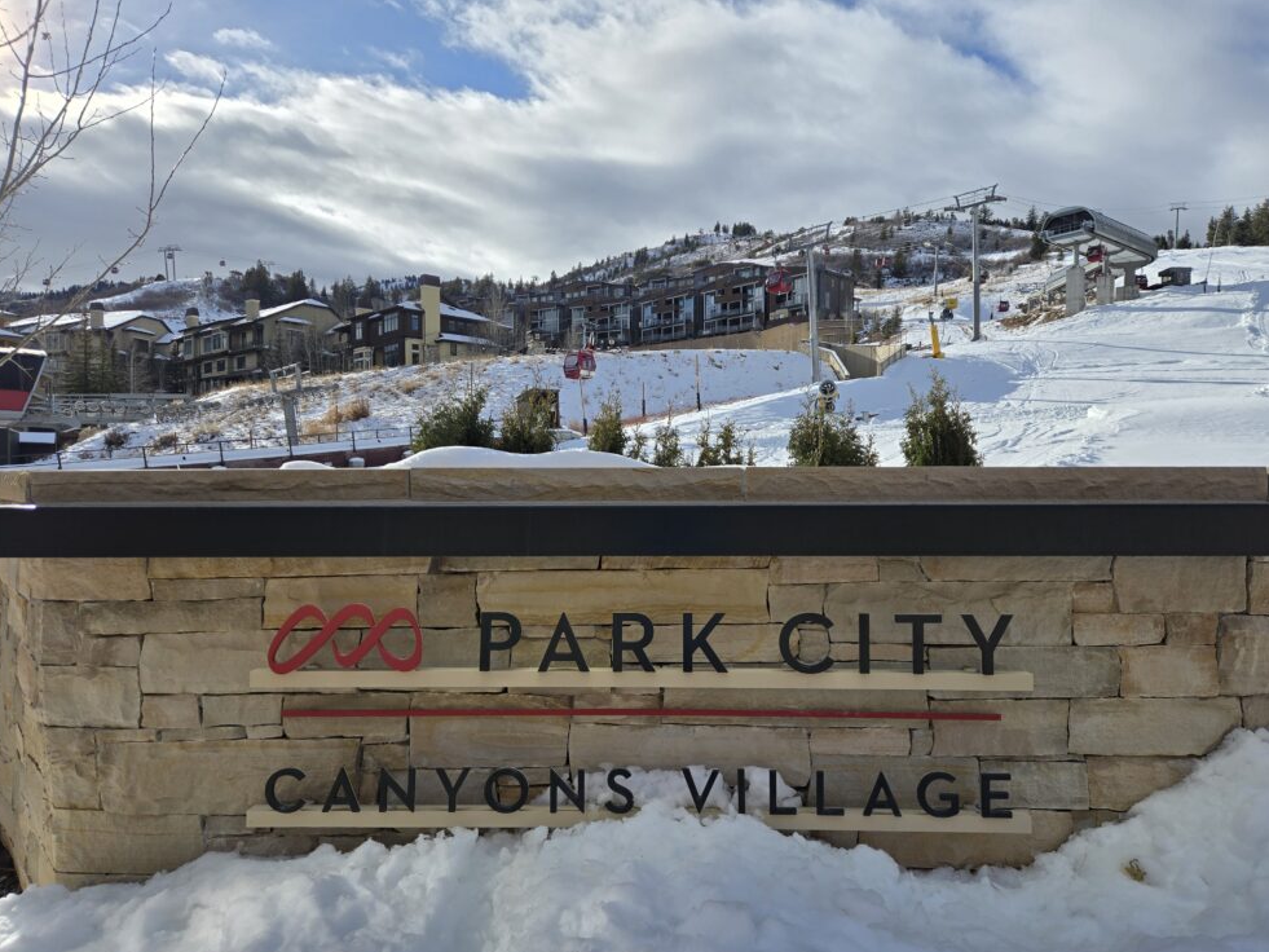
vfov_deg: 56.8
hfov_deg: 71.6
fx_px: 880
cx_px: 653
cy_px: 495
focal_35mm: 24
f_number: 1.8
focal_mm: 5.4
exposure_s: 1/4043
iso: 25
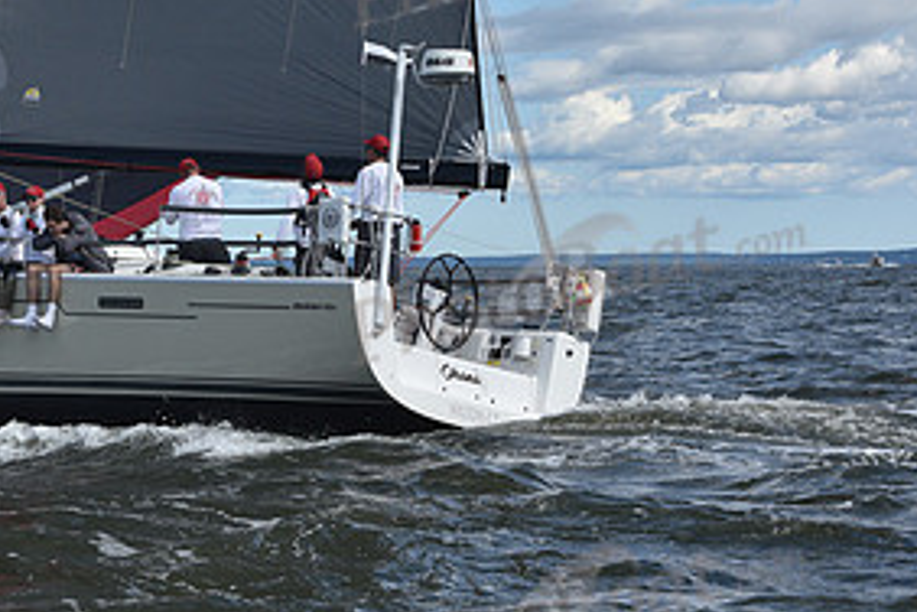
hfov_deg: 14.2
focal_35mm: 144
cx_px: 182
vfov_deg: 9.5
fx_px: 3668
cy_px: 158
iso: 250
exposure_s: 1/1000
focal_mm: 70
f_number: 8
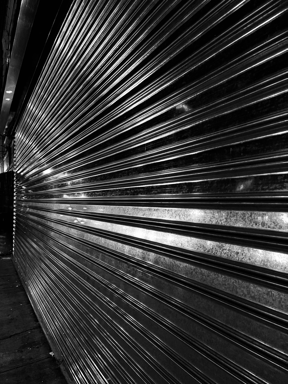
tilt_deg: +1.8
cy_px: 192
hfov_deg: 54.9
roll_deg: -0.4
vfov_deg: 69.4
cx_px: 144
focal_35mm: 25
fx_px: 277
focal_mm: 5.1
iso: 800
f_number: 1.6
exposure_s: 1/30
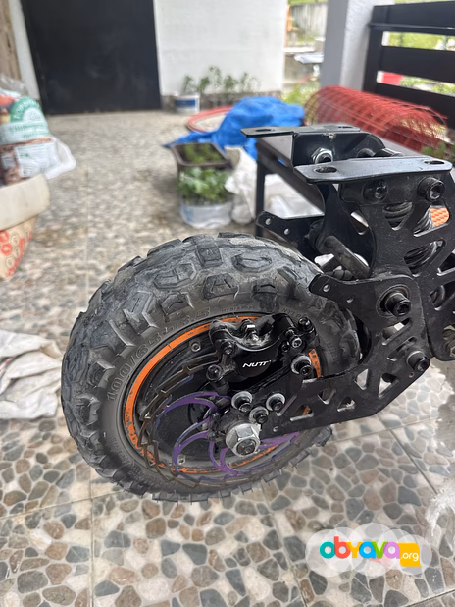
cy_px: 304
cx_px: 228
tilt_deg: -30.9
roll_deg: +0.0
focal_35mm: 24
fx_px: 420
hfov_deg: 56.8
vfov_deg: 71.6
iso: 80
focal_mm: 6.86
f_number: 1.78
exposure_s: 1/623
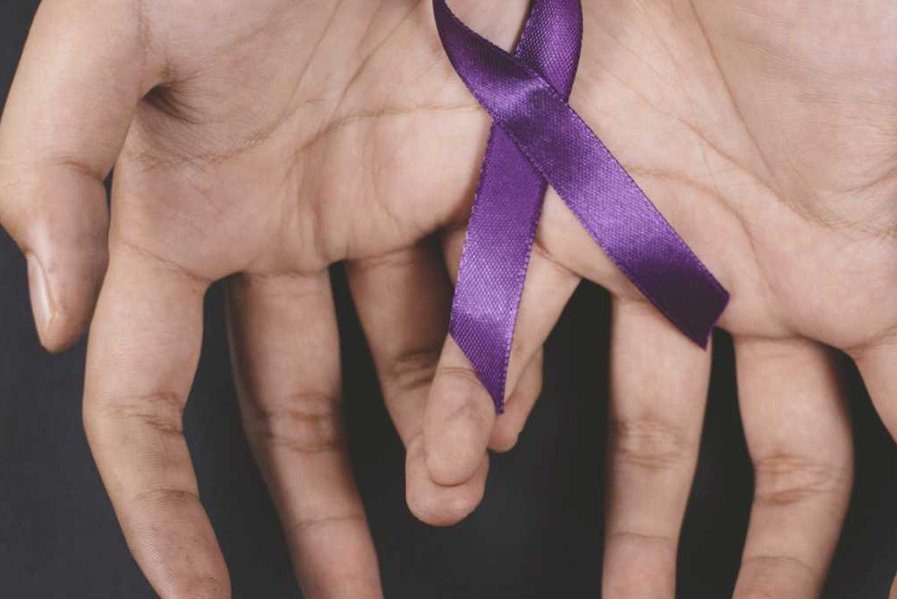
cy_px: 185
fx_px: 2518
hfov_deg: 20.2
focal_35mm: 101
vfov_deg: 13.5
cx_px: 527
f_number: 4
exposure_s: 1/125
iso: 400
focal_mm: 50
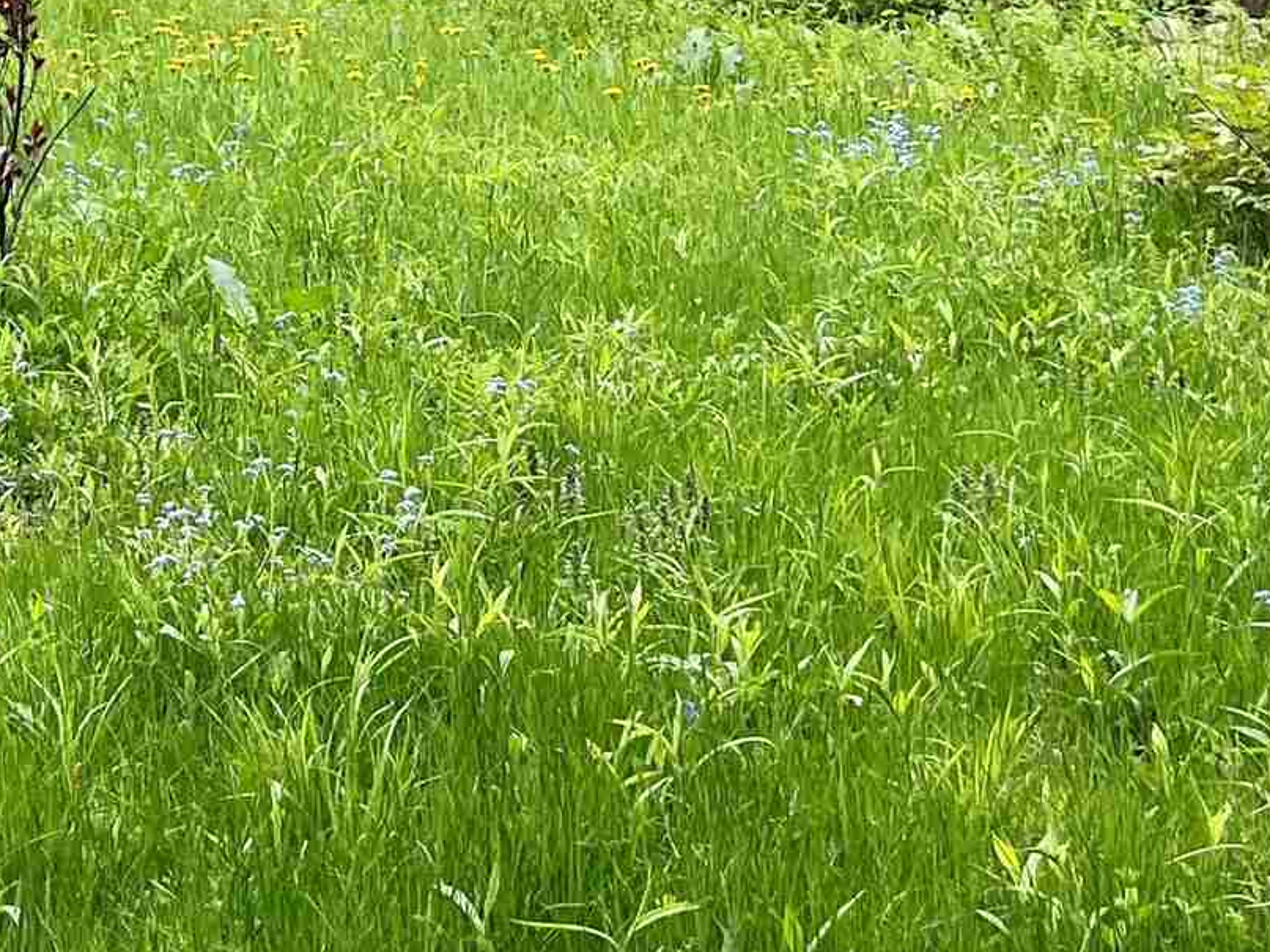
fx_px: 3632
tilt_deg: +8.7
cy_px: -368
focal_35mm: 99
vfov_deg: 14.2
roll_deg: +0.8
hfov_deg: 18.8
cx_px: -246
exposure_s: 1/1361
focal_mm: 5.7
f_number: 1.5
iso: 50
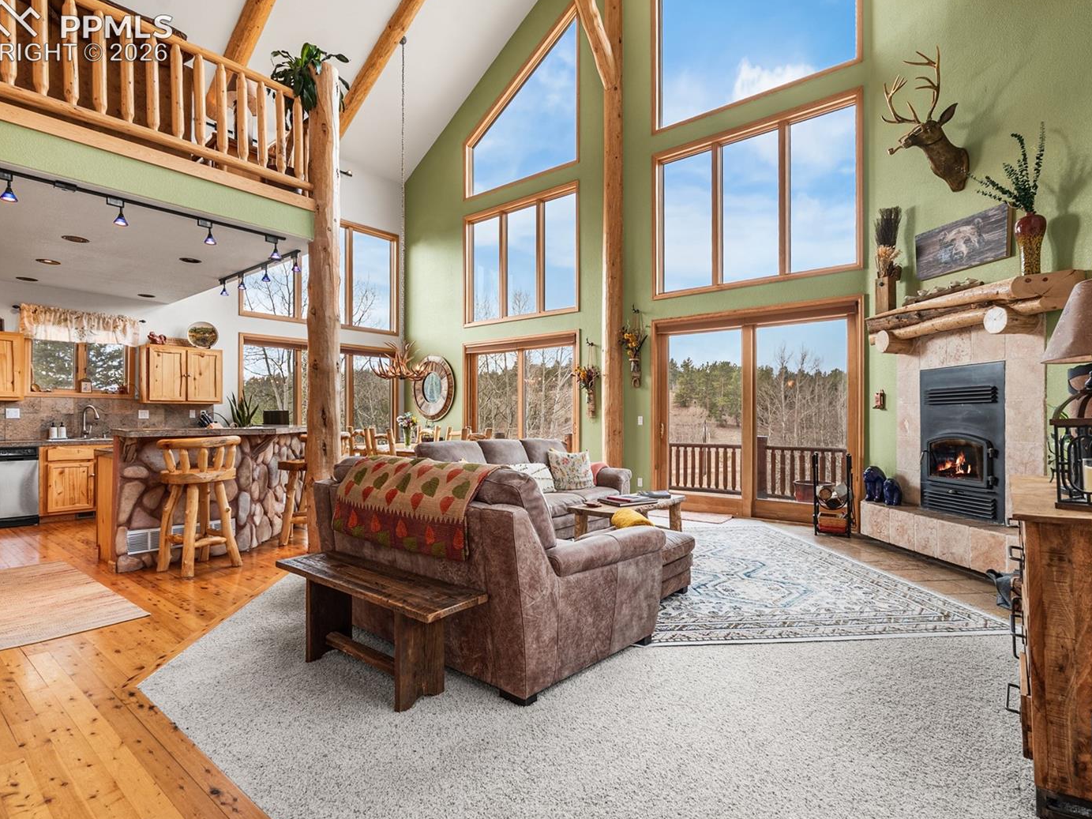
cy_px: 419
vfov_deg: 71.6
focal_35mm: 18
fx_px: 568
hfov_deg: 87.7
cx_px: 561
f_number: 8
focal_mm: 16
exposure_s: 1/5
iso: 200
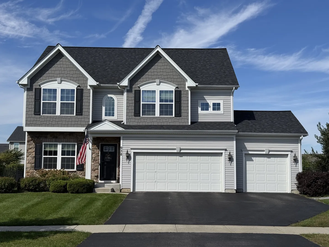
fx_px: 456
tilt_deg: +4.9
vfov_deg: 30.3
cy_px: 124
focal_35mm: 48
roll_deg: -1.1
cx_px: 164
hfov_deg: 39.7
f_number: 1.78
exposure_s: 1/5848
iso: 64
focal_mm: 6.76
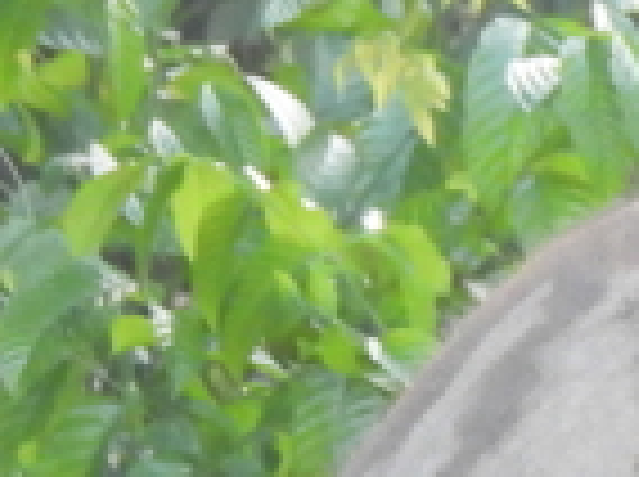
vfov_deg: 0.3
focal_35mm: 4593
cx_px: 1170
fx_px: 84642
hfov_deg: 0.4
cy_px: 1228
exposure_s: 1/125
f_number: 5.6
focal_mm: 116
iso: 800
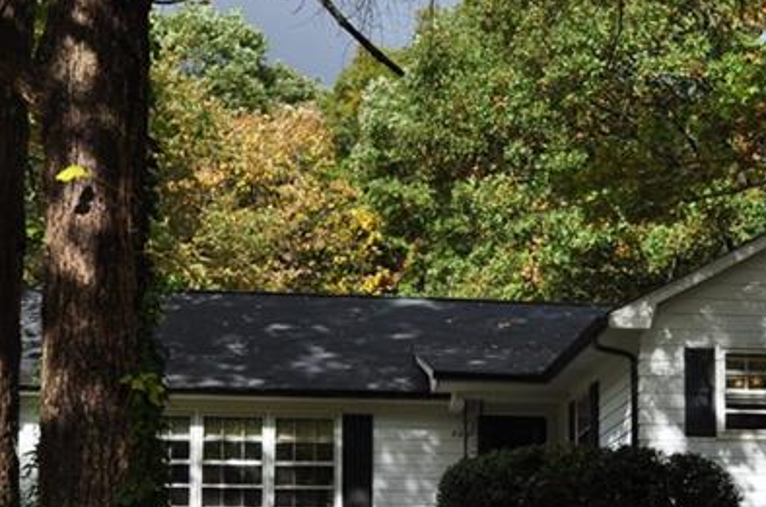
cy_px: 490
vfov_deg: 17.1
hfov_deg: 25.7
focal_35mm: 78
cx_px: 575
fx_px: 1656
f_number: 10
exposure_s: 1/250
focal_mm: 20
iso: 220
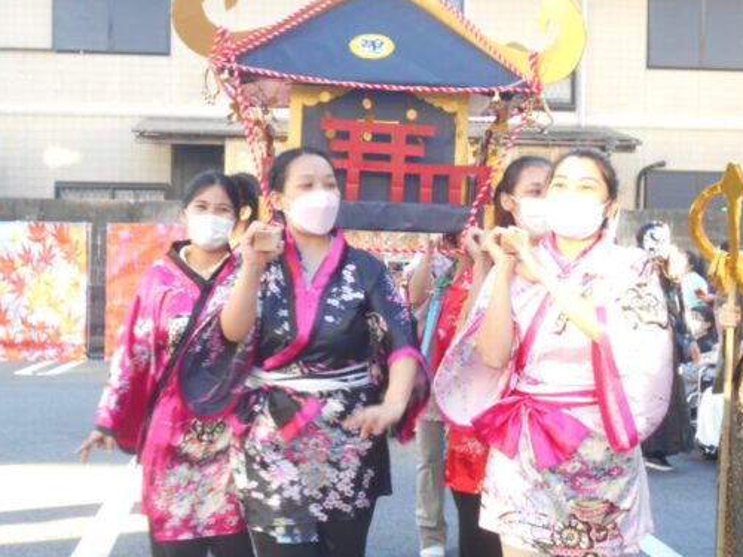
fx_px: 1288
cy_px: 299
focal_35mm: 60
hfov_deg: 32.2
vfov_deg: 24.4
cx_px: 397
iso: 200
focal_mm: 8.8
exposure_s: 1/60
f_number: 4.5
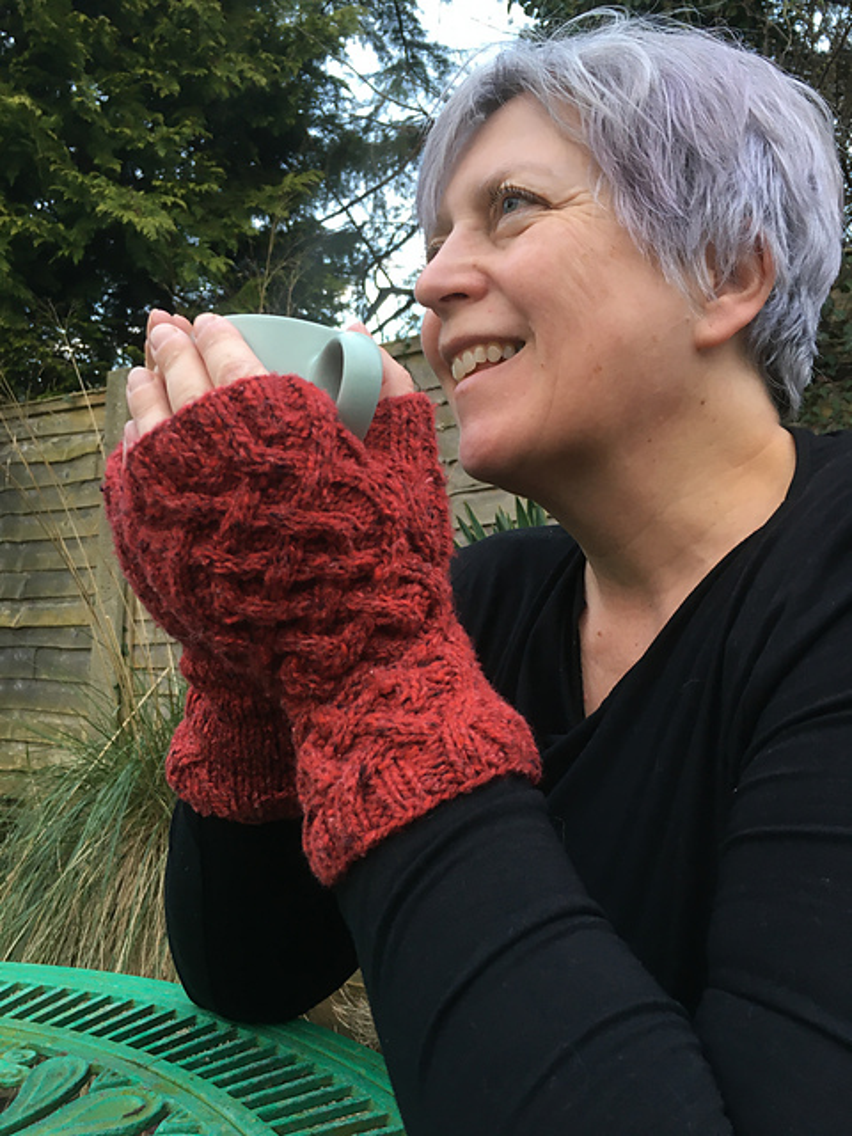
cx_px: 426
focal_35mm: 29
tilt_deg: +4.5
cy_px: 568
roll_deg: +0.1
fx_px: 952
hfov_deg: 48.2
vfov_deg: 61.7
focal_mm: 4.15
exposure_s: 1/33
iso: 80
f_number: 2.2
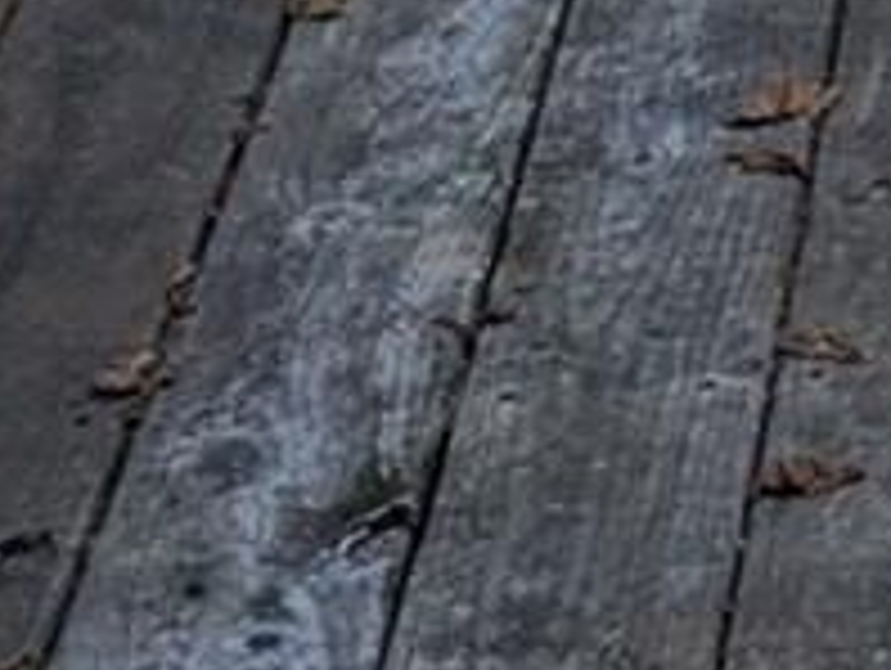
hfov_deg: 7.4
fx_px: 6520
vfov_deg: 5.8
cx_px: 1958
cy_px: -396
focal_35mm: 253
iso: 45
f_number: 1.68
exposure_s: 1/232
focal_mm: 6.9
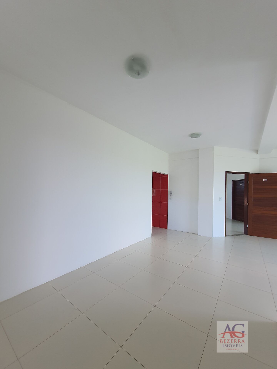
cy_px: 184
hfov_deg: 89.9
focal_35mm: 13
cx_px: 138
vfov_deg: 106.2
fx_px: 139
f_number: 2.2
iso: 64
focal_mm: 1.74
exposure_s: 1/60
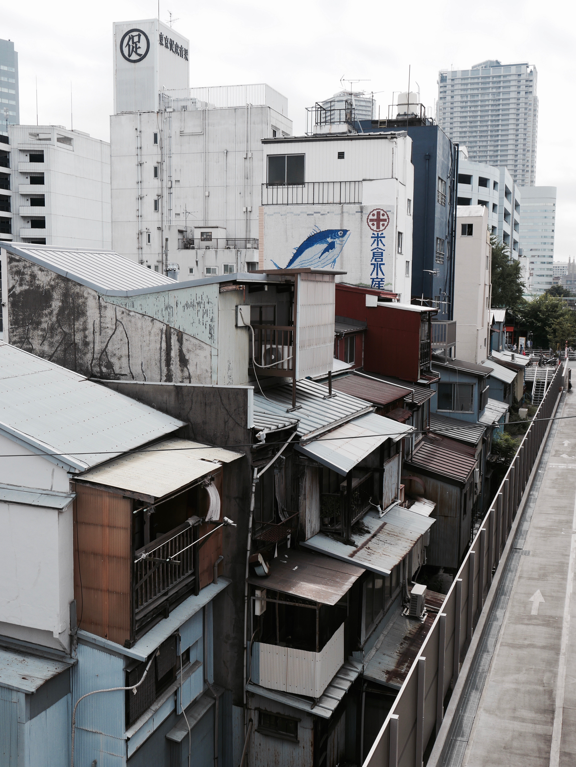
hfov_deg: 36.0
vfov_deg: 46.8
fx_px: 887
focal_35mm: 40
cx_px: 288
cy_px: 384
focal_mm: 20
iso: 200
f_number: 8
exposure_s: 1/320
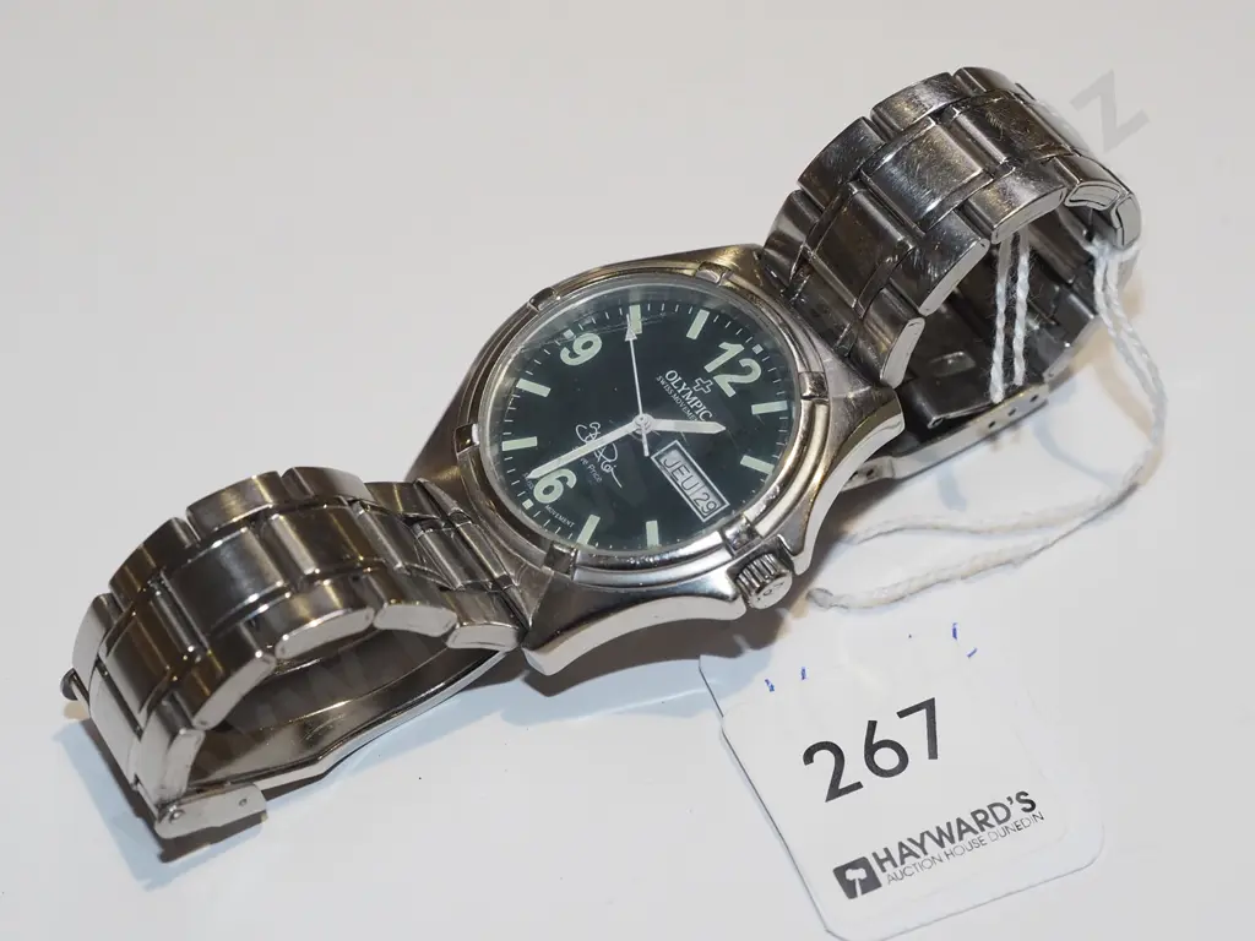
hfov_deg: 34.3
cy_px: 470
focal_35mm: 56
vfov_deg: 26.1
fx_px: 2030
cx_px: 628
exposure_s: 1/200
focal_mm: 28
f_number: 5.6
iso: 640
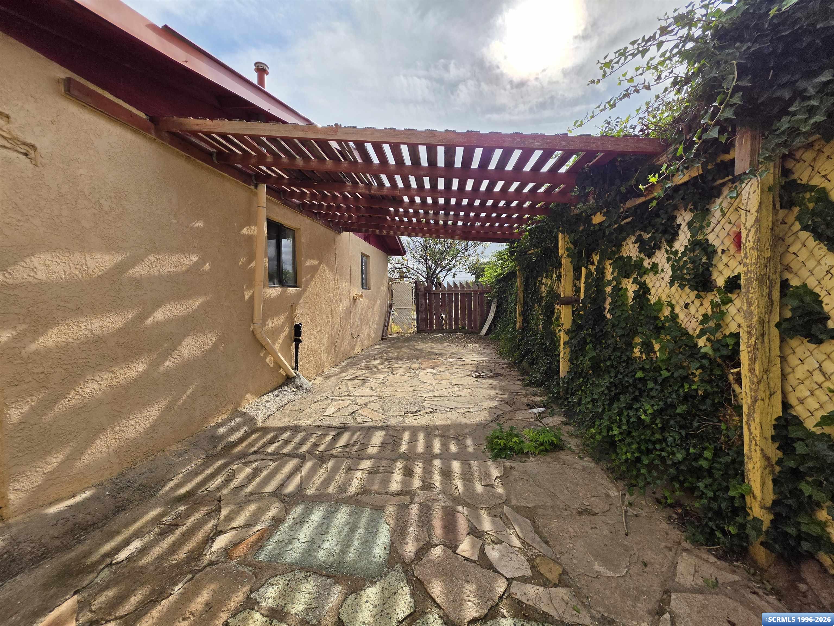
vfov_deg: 89.9
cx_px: 417
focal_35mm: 13
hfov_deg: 106.2
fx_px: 313
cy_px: 313
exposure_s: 1/3372
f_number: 1.9
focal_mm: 2.2
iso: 32
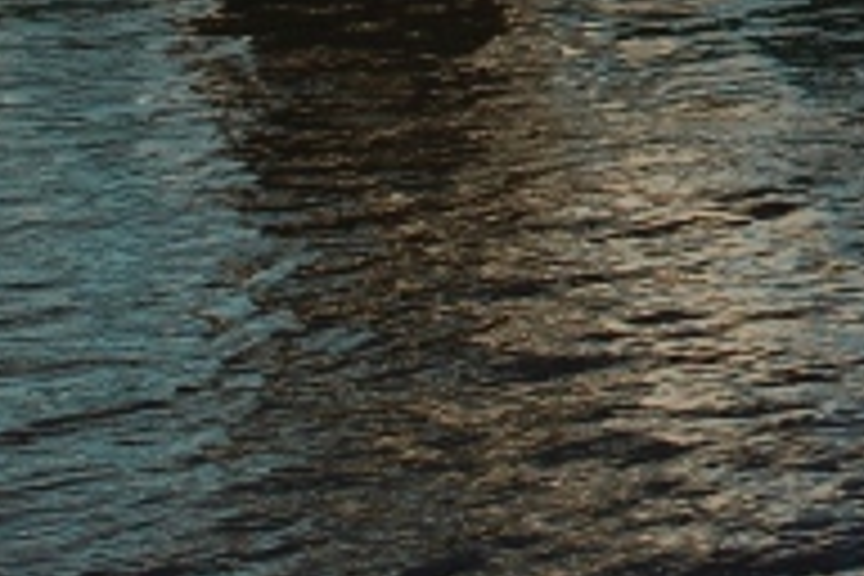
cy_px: -776
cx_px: 1462
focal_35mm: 256
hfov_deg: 7.8
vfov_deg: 5.2
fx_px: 6144
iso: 140
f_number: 10
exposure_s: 1/250
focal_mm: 32
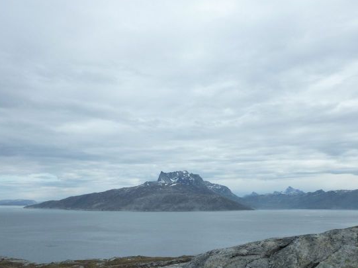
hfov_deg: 50.0
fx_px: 382
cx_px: 151
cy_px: 194
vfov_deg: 37.9
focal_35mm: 37
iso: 125
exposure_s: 1/500
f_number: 5
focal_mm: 4.1
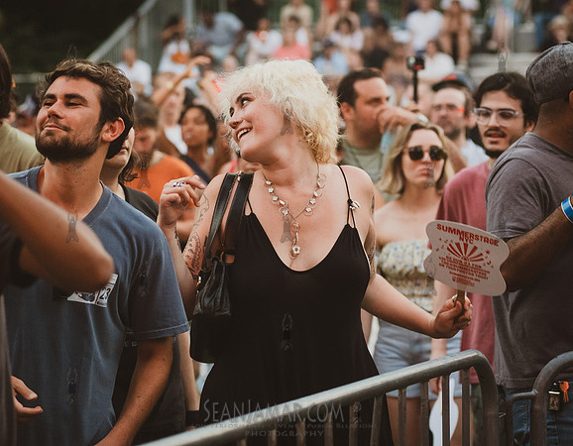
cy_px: 192
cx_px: 244
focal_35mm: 141
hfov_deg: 13.8
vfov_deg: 10.8
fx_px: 2361
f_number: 4
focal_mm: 100
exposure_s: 1/250
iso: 4000
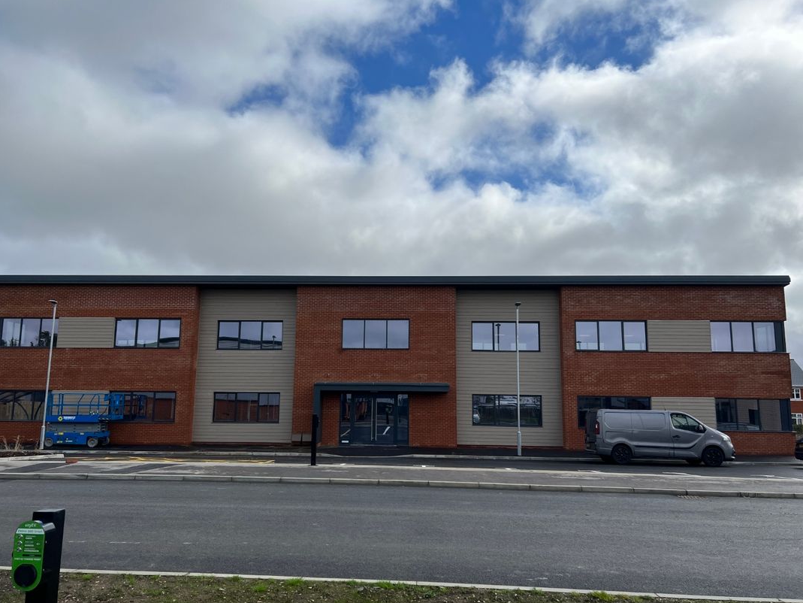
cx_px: 391
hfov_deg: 65.3
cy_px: 311
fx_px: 626
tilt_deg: +9.4
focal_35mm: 27
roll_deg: -0.5
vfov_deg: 51.4
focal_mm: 5.7
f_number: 1.5
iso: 50
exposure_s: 1/7463
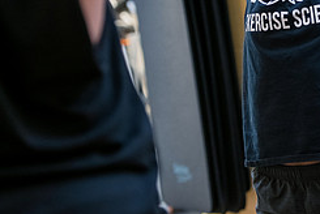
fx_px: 1789
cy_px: 23
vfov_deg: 6.8
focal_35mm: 201
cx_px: 336
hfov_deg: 10.1
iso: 1600
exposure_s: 1/160
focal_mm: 85
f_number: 2.8
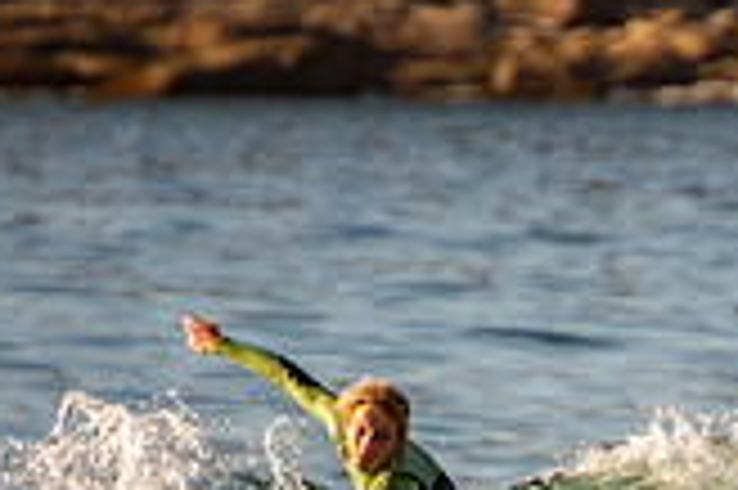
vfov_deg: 0.6
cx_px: 958
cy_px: 663
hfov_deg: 1.0
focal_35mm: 2126
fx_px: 43539
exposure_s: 1/1250
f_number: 5.6
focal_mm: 400
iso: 400
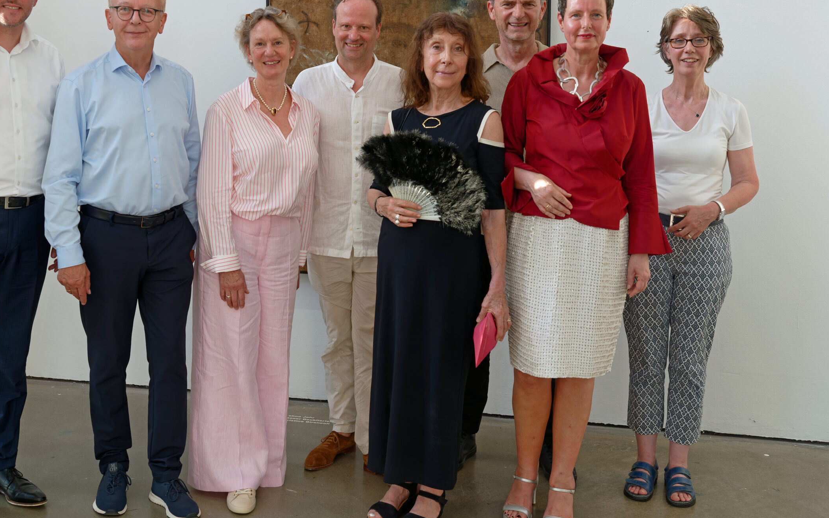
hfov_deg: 47.3
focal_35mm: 42
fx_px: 940
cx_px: 331
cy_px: 200
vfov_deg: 30.7
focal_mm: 33.5
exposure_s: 1/100
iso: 100
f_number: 5
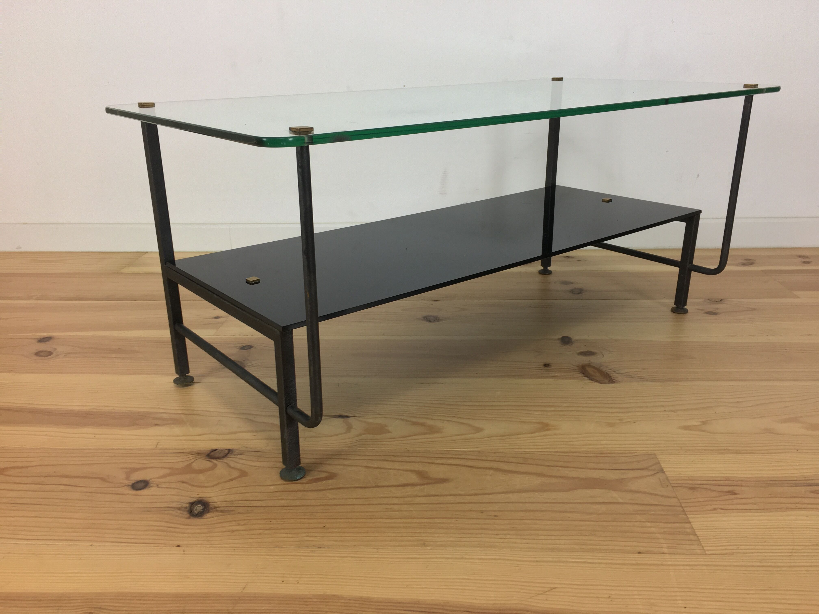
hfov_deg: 61.7
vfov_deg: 48.2
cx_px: 410
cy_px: 307
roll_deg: +1.5
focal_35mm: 29
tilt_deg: -20.5
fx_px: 686
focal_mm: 4.15
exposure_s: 1/33
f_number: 2.2
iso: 40
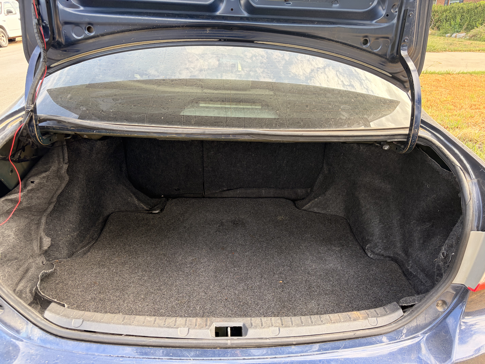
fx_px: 364
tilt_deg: -22.7
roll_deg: +0.4
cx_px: 242
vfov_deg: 53.1
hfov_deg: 67.3
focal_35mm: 26
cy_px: 182
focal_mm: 5.96
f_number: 1.6
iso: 100
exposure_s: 1/218
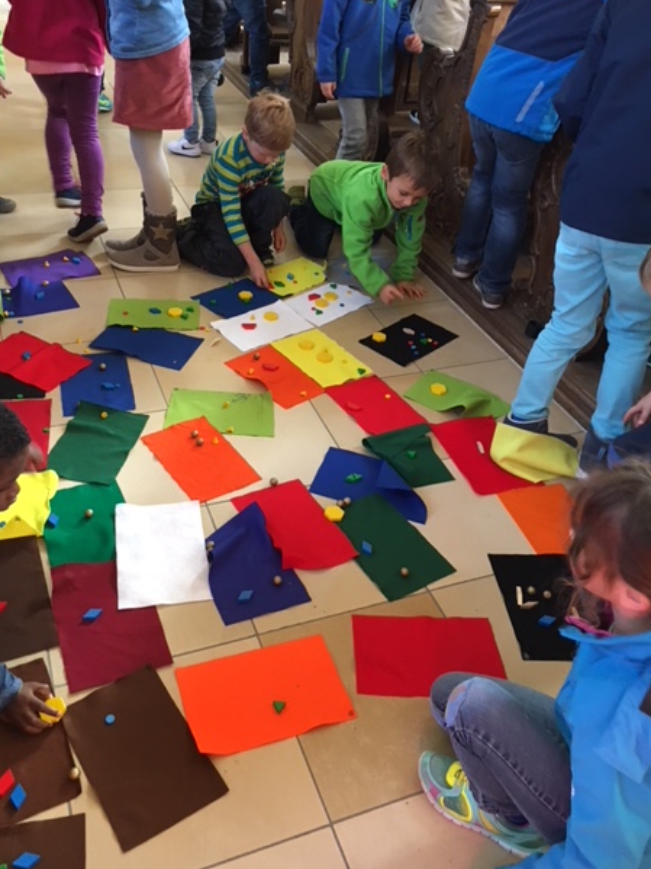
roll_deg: -4.2
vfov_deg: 58.4
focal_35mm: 31
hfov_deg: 45.4
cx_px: 307
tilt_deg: -36.1
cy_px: 427
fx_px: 778
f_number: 2.2
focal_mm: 4.15
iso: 160
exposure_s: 1/33
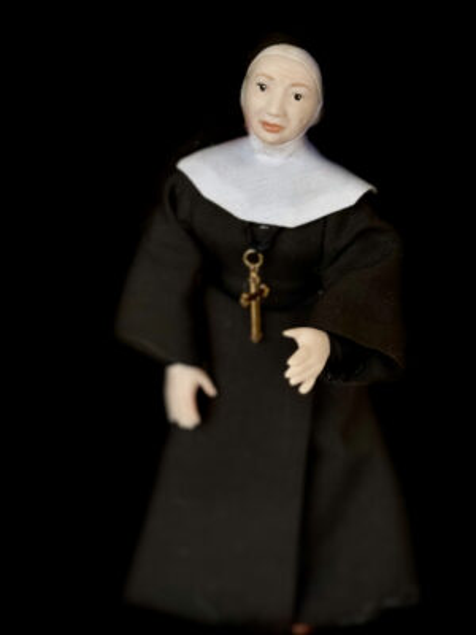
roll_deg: +1.0
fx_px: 880
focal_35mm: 48
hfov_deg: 30.3
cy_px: 318
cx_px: 238
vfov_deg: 39.7
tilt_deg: -26.2
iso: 64
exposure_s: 1/598
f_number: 1.78
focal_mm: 6.76
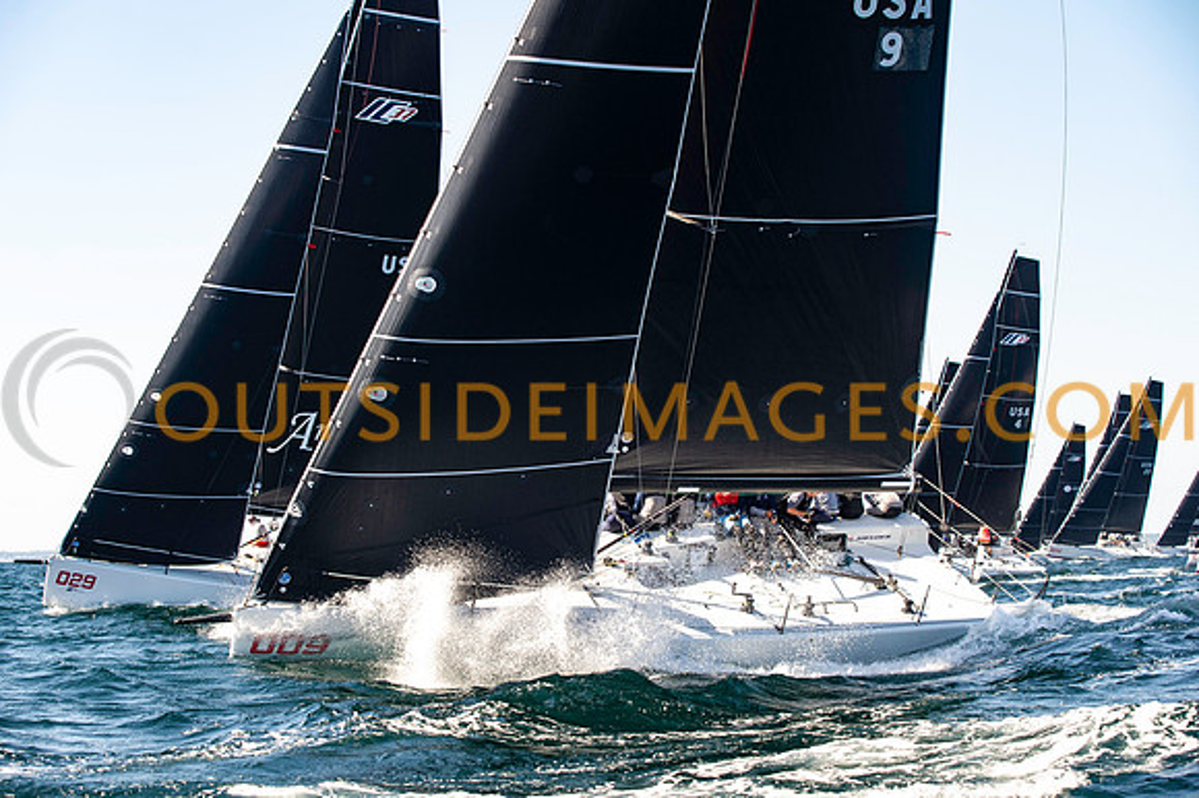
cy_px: 398
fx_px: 3266
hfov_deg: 20.8
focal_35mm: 98
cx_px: 577
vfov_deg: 13.9
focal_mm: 92
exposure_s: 1/500
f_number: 5
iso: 250
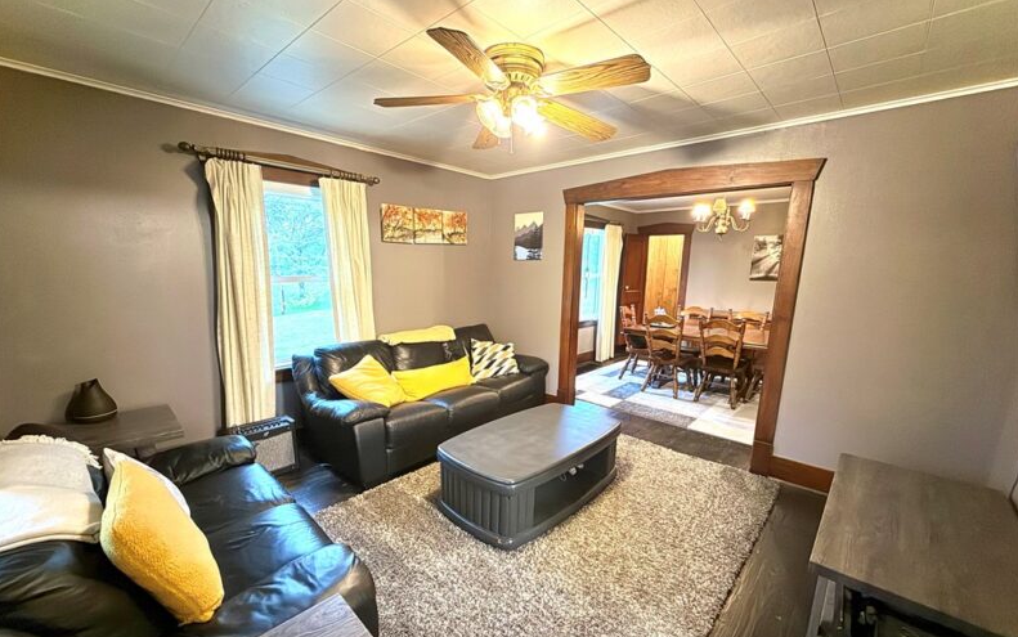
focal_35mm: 15
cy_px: 353
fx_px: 416
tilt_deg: -11.4
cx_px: 507
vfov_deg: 74.6
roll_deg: -0.1
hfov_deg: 101.4
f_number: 2.2
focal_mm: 2.22
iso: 1000
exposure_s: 1/40
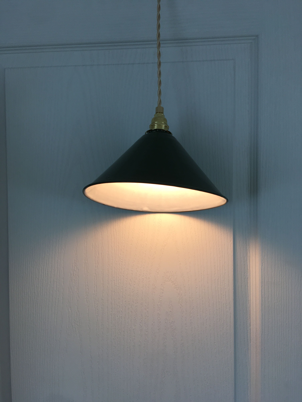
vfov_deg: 61.7
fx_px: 337
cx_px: 151
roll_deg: -0.3
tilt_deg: -3.8
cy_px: 201
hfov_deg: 48.2
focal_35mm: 29
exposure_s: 1/100
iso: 40
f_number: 2.2
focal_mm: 4.15
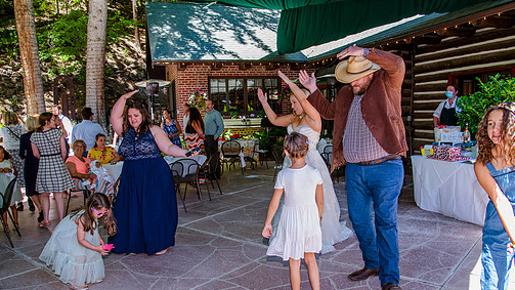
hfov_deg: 66.0
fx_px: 396
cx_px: 270
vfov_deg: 40.2
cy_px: 158
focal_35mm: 29
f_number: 5.6
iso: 1600
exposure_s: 1/500
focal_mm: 24
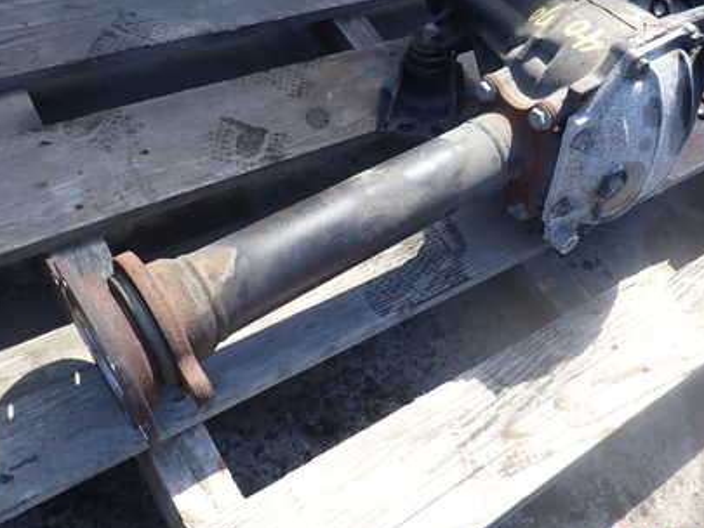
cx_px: 480
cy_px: 191
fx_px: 753
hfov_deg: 49.1
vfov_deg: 38.4
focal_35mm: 37
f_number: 2.8
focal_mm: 4.5
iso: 100
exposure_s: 1/320
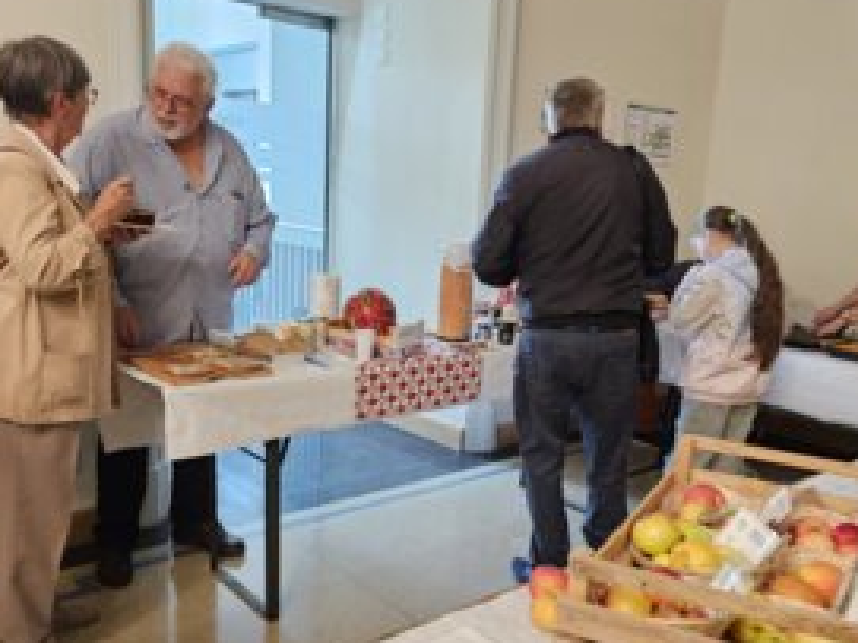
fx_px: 842
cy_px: 377
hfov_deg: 53.9
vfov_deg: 41.6
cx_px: 456
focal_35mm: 34
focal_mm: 6.3
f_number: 1.7
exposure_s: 1/40
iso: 640
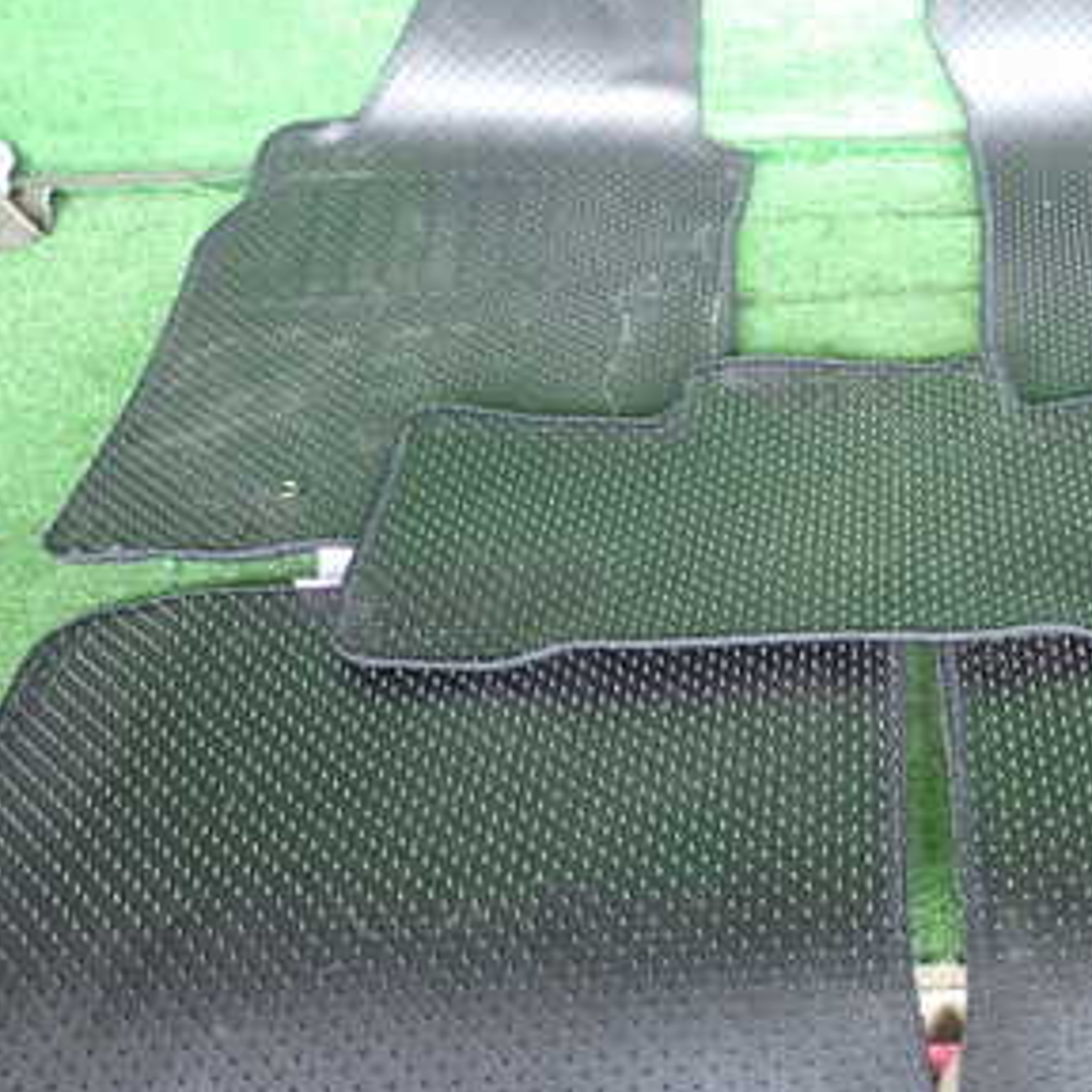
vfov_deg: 36.7
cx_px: 952
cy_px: 629
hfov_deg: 35.0
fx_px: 1642
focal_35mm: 46
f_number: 2
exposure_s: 1/30
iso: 320
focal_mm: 4.5
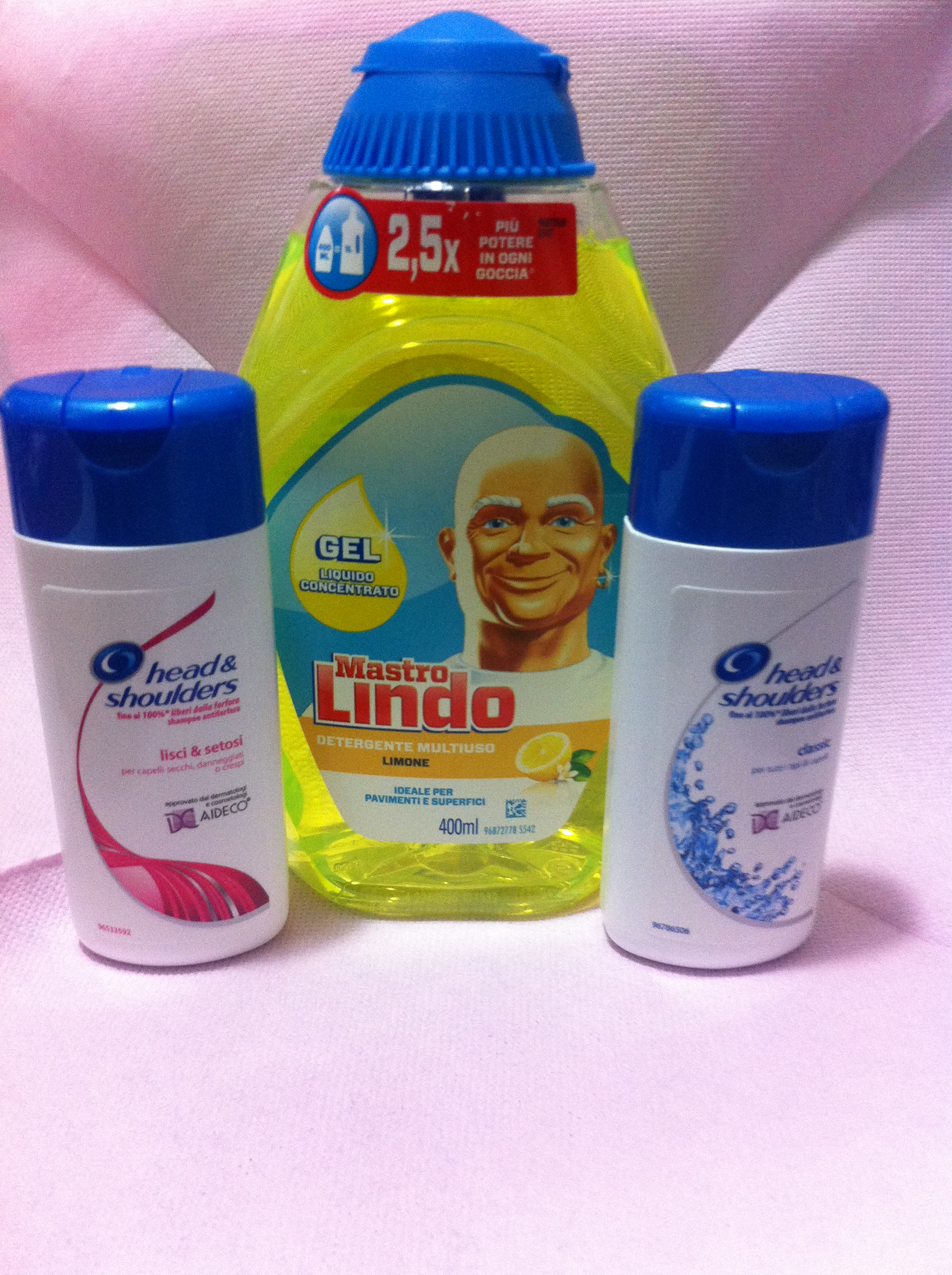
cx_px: 476
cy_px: 638
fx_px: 1287
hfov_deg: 40.6
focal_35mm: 35
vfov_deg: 52.7
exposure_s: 1/15
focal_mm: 3.85
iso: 200
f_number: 2.8
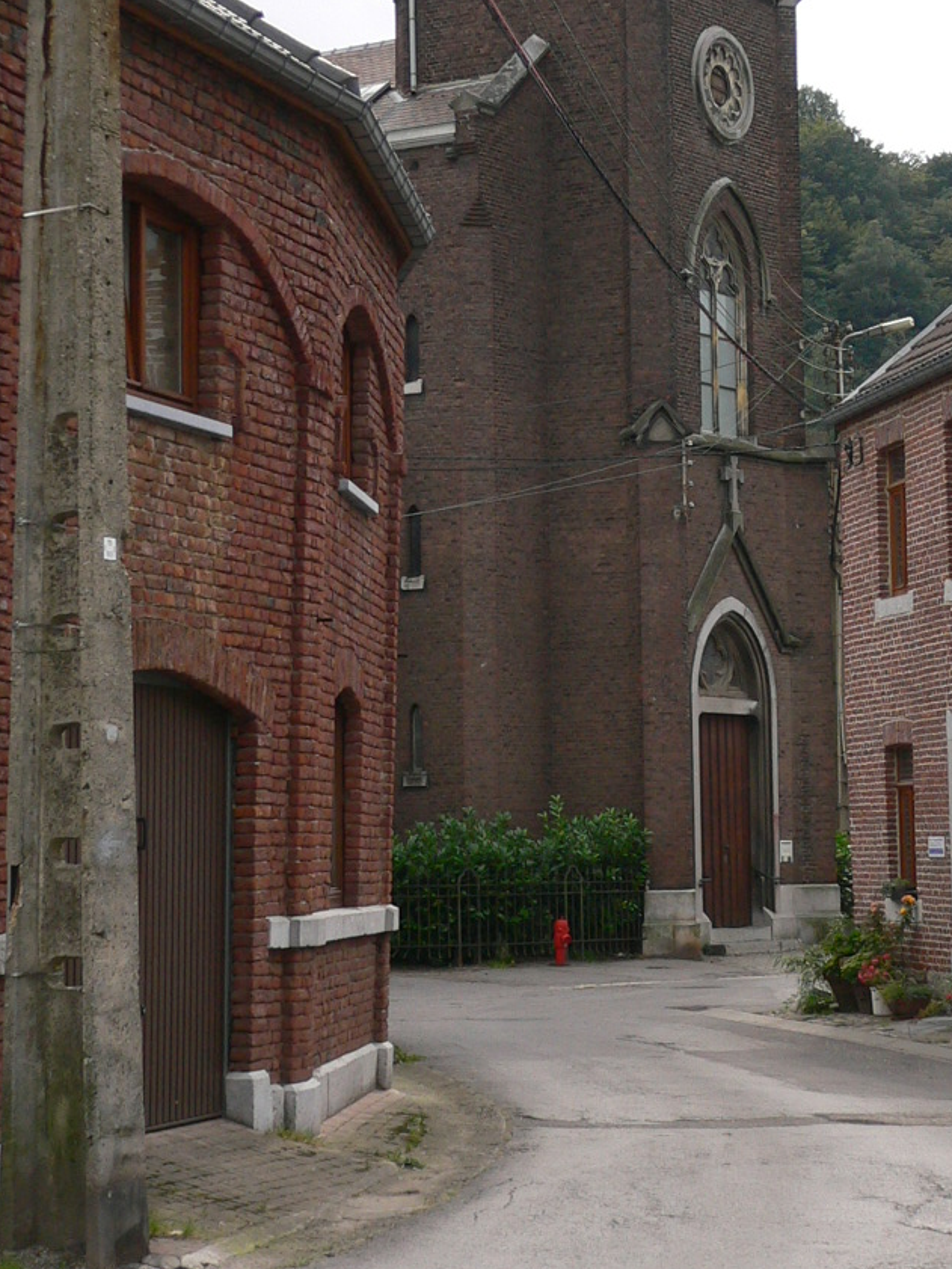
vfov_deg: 20.1
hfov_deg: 15.2
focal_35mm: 97
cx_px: 596
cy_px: 395
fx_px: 3556
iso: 80
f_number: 3.4
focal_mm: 8.5
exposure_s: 1/400
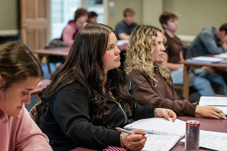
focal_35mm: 70
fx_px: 441
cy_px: 76
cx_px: 114
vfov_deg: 19.5
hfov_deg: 28.8
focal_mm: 70
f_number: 2.8
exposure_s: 1/200
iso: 1600
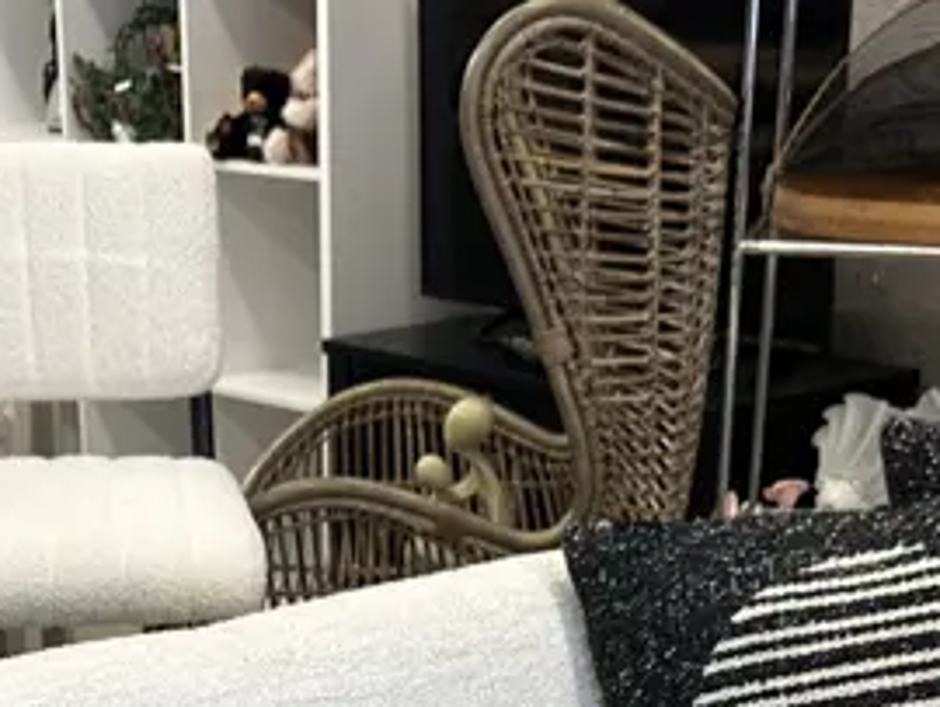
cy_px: 1289
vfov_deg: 14.3
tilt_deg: -28.8
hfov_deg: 21.5
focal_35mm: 91
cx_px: 355
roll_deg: +0.0
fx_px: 2473
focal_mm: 6.86
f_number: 1.78
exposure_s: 1/100
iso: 100
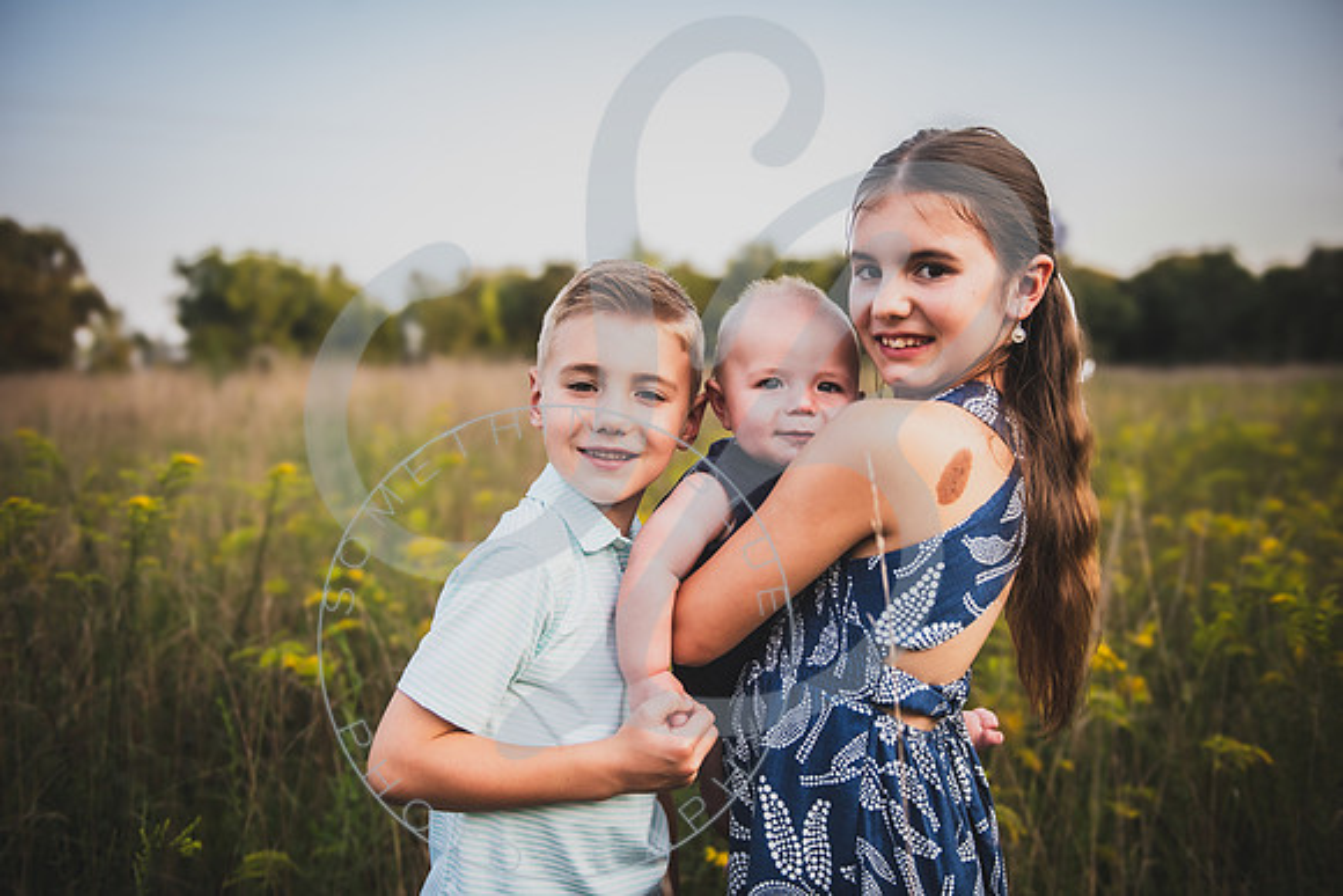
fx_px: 1194
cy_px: 448
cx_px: 672
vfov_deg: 41.1
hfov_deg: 58.7
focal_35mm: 32
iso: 250
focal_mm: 32
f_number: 2.8
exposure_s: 1/320
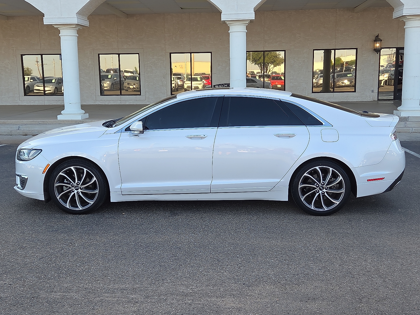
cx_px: 210
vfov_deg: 36.0
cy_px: 158
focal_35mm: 40
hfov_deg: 46.8
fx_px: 485
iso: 76
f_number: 1.8
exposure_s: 1/1000
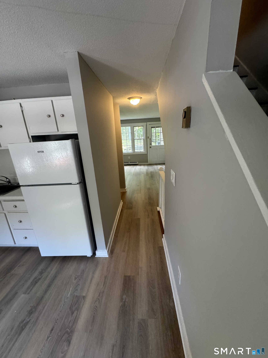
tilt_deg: -14.1
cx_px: 134
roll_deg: +6.3
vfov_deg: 102.1
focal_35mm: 14
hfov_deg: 85.7
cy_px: 179
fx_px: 145
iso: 250
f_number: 2.2
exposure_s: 1/60
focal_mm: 2.22
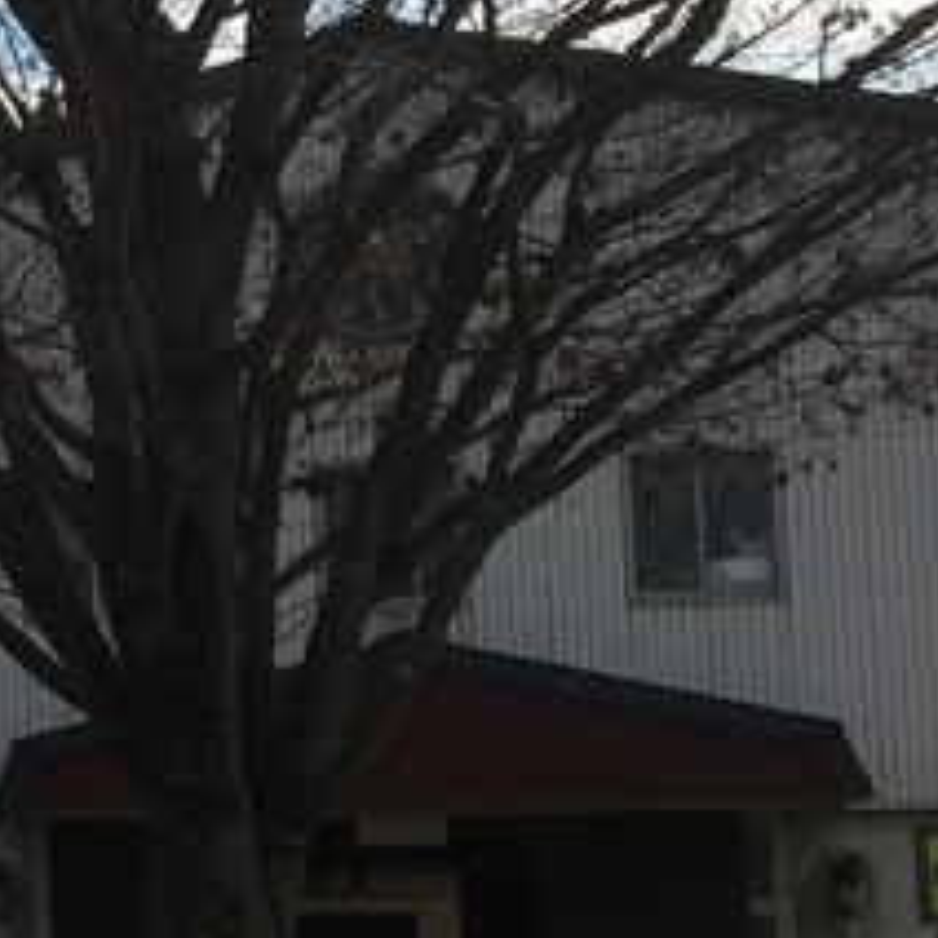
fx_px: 3801
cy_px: 562
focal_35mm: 124
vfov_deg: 14.1
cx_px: -1288
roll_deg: -0.8
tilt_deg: +5.7
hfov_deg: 11.6
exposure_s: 1/2404
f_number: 2.2
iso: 25
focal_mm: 4.15
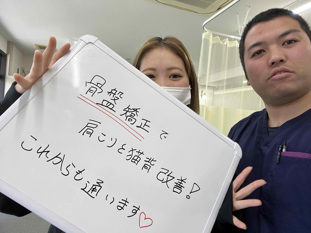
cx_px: 156
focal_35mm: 23
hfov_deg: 73.9
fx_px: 207
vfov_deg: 58.9
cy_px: 116
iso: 100
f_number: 2.2
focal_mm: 2.71
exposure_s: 1/75
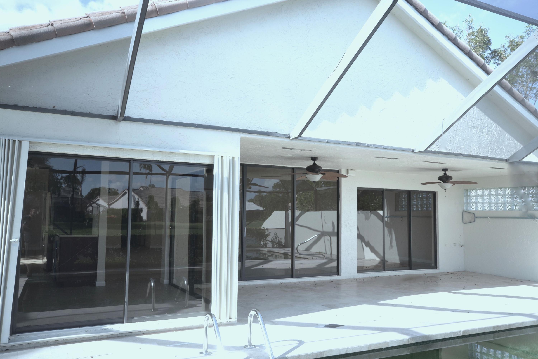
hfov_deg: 61.9
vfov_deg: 43.6
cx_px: 269
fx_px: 448
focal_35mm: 30
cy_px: 180
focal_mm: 20
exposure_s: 1/125
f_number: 5.6
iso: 220
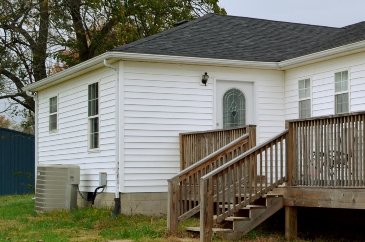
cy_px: 155
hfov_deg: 21.9
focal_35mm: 88
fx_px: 890
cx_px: 407
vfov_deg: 15.4
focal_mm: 22
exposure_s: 1/160
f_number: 6.3
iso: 200
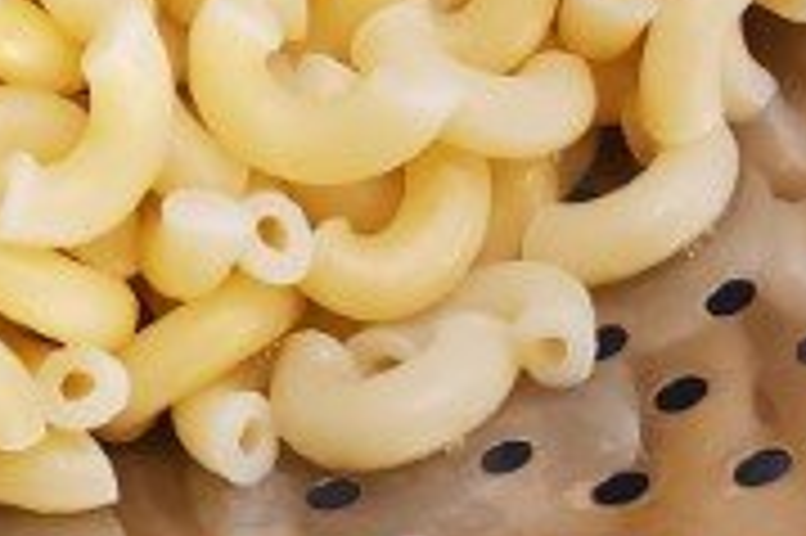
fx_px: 2617
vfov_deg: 10.5
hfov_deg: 16.4
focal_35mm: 117
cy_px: -601
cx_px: -290
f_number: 2.4
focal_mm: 4.3
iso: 250
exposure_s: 1/39
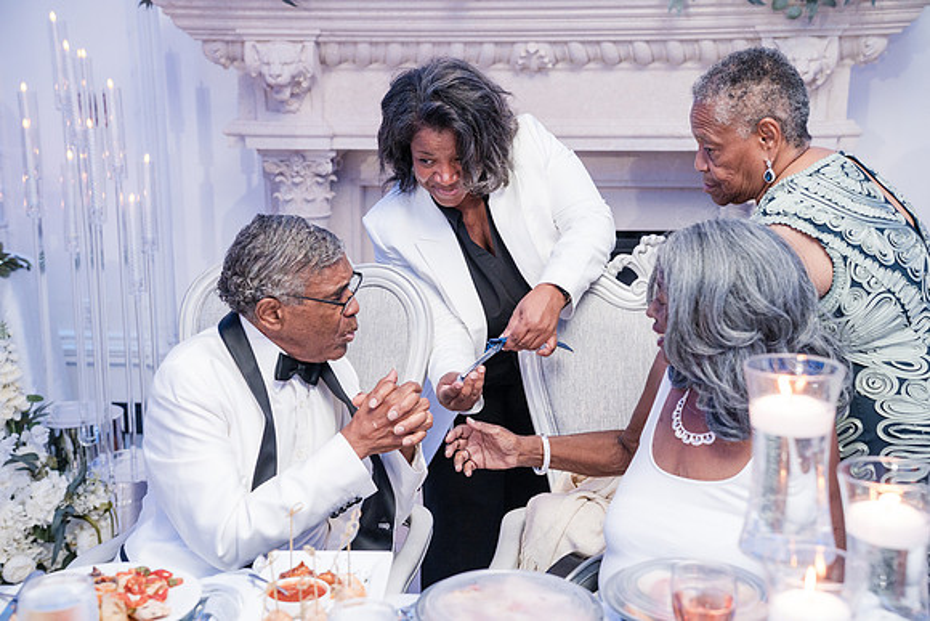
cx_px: 465
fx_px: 1292
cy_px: 310
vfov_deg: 27.0
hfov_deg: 39.6
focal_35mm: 50
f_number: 4
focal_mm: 50
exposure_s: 1/250
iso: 3200
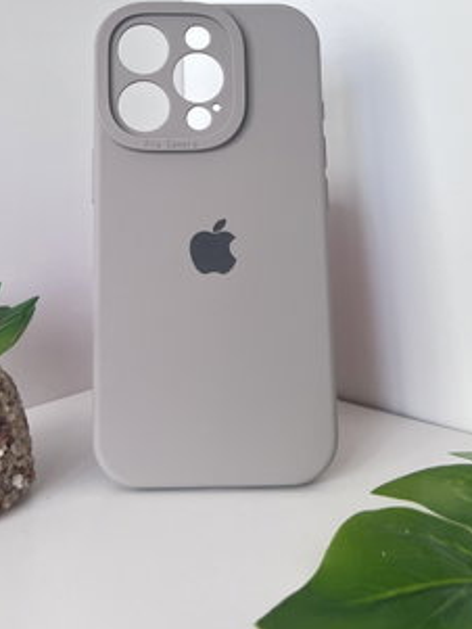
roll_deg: +2.2
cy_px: 137
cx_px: 213
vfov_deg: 39.8
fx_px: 836
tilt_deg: -2.1
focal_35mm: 46
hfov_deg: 31.5
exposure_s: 1/118
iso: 125
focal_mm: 5.7
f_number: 1.5
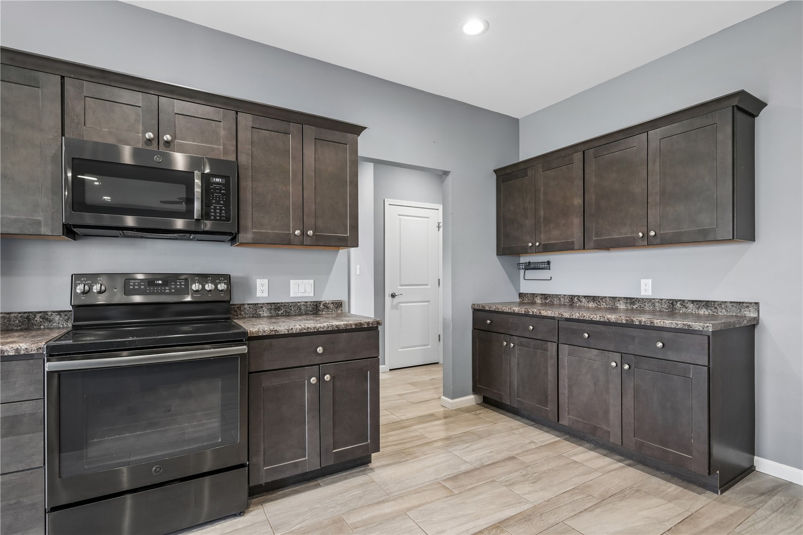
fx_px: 379
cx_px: 402
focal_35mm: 17
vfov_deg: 70.4
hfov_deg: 93.3
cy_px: 268
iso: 800
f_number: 8
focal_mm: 17
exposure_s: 1/10
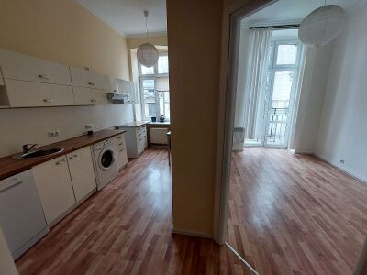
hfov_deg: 106.2
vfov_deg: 89.9
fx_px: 138
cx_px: 184
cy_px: 138
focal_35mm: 13
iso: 100
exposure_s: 1/100
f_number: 2.2
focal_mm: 1.74
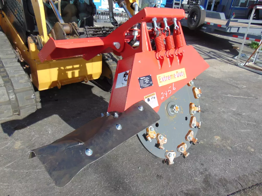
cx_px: 131
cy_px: 98
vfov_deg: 54.9
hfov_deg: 69.4
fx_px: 189
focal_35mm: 25
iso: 80
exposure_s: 1/800
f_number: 3
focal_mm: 4.5
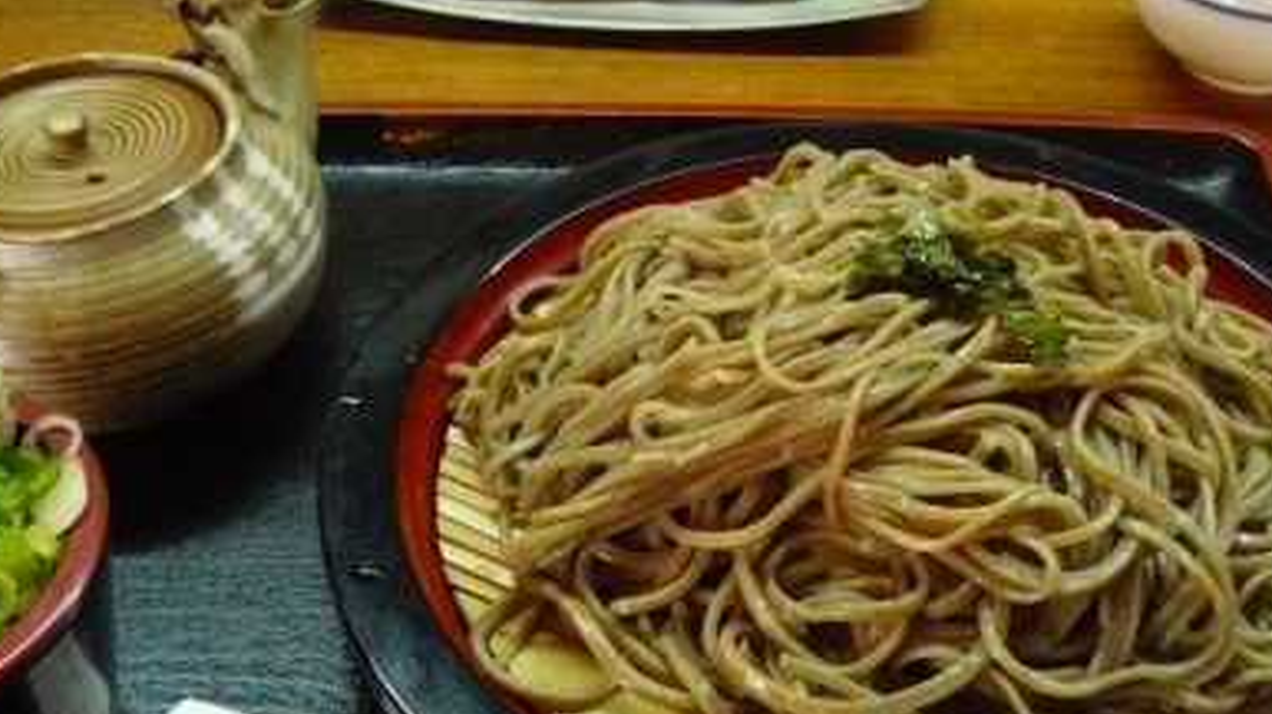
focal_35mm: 51
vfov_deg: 23.3
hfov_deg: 40.6
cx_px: 618
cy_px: 511
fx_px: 1719
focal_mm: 6
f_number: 2.8
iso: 400
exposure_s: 1/13
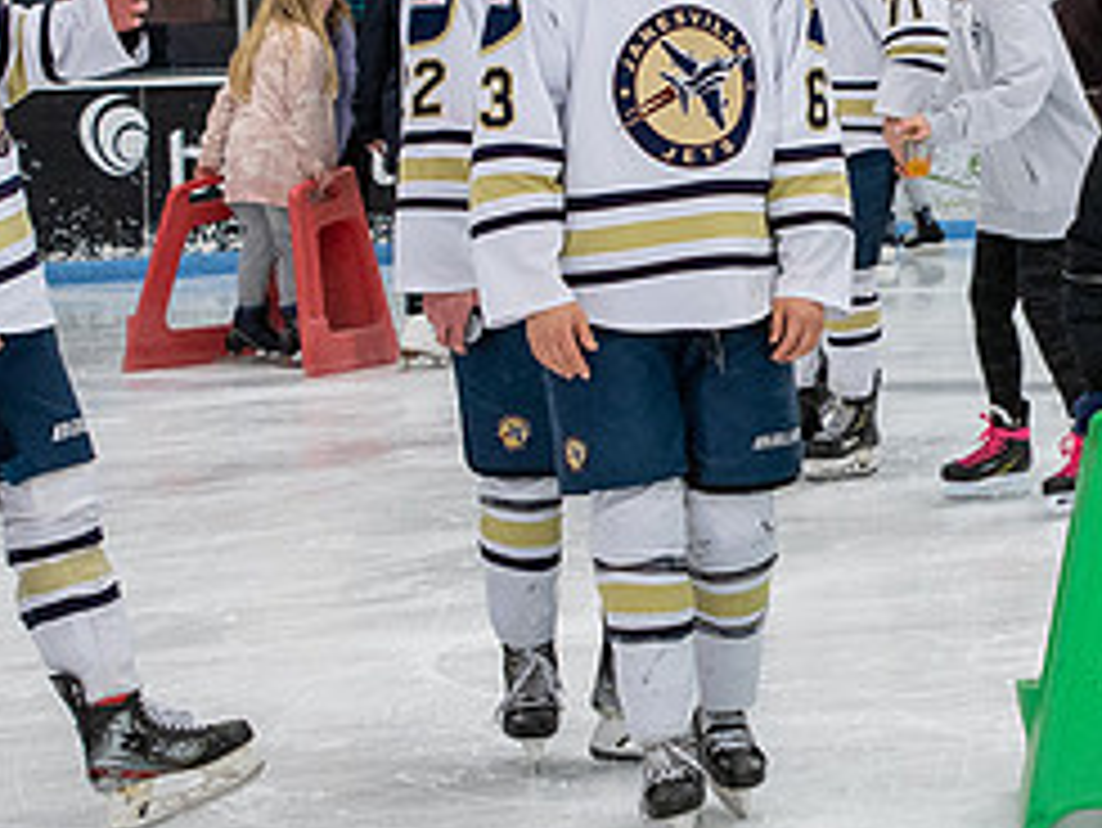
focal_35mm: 150
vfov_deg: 9.9
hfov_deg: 13.0
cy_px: 417
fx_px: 4778
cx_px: 1158
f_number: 4
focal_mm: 32
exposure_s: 1/250
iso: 320
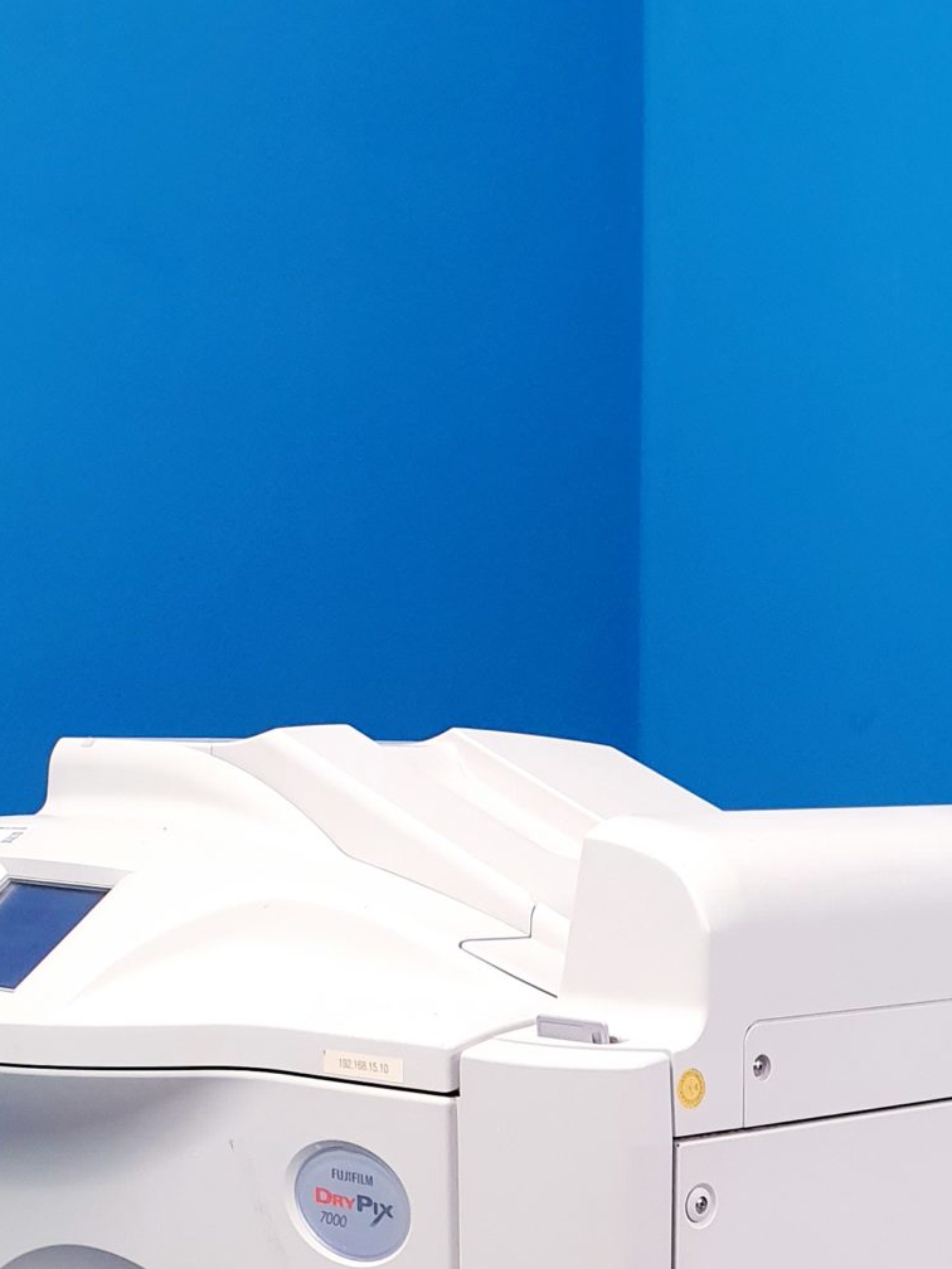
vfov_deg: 26.8
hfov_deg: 22.1
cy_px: 1434
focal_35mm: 66
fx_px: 2420
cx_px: 689
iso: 250
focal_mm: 4.3
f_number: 2.4
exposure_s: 1/50
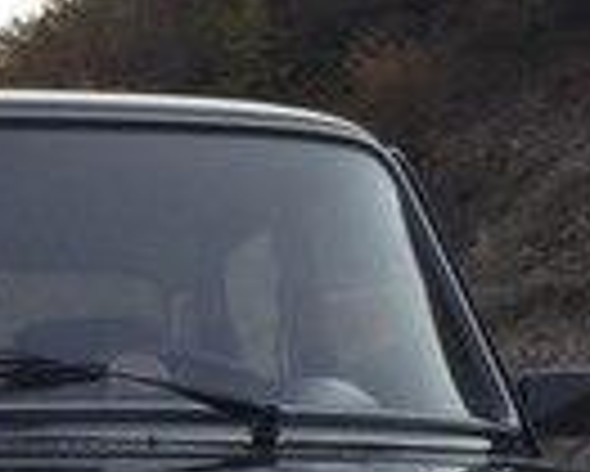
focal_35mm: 143
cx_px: -86
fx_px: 2499
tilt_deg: -3.4
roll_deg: -0.6
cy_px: 708
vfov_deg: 10.4
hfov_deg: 13.2
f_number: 2.2
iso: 32
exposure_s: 1/964
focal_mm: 4.15
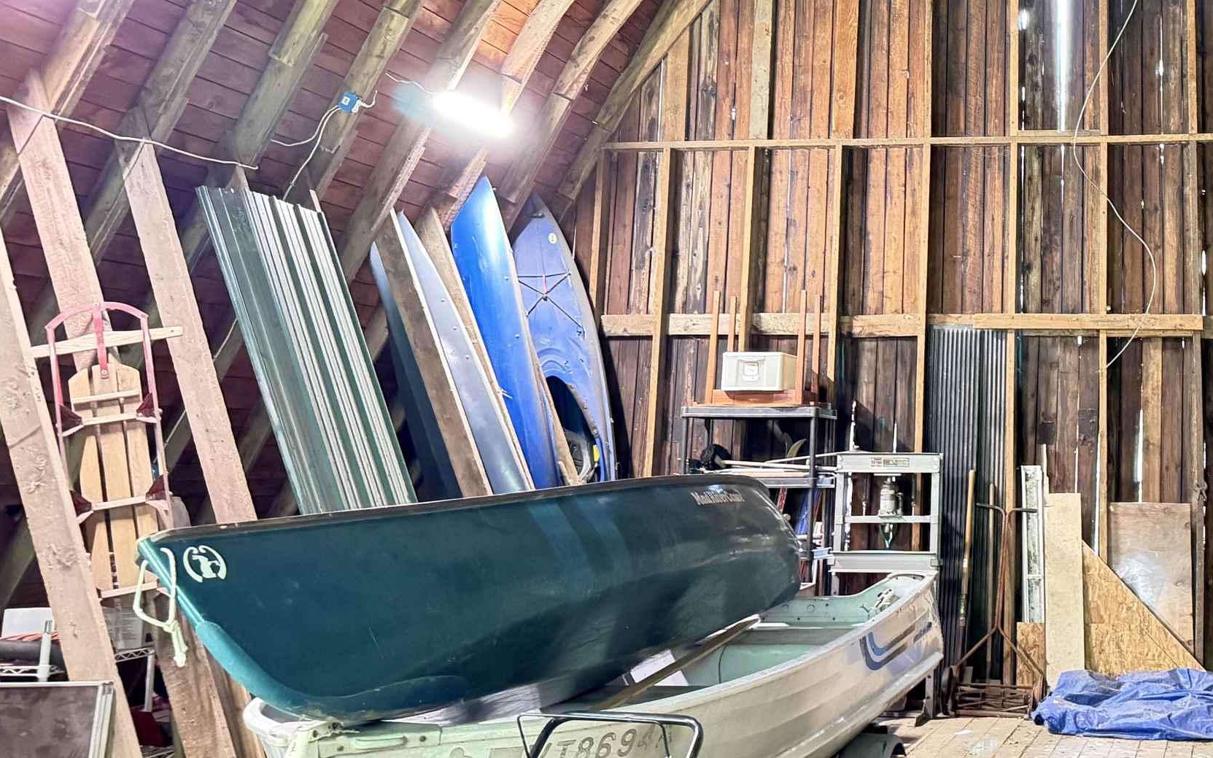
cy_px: 163
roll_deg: -0.3
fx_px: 1554
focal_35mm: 47
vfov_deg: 26.9
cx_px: 1020
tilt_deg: +9.1
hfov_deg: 40.4
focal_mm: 6.76
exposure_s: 1/20
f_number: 1.78
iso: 1600
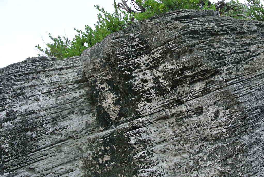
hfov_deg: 42.0
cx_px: 180
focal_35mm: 46
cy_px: 108
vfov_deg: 29.2
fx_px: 338
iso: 100
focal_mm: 10
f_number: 4
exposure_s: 1/250
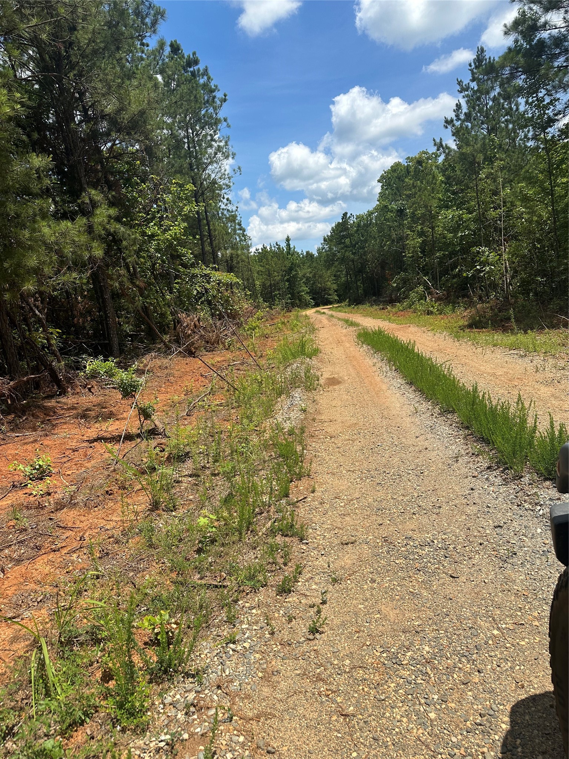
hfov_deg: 56.8
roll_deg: +6.7
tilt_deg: -7.5
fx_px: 526
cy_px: 380
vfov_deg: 71.6
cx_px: 284
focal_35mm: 24
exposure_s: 1/4762
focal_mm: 6.86
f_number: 1.78
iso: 80
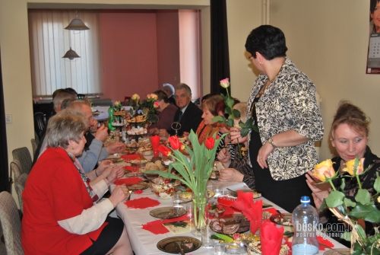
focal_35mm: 45
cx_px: 190
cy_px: 128
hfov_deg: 43.5
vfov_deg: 30.0
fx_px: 476
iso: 200
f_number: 4.2
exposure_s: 1/60
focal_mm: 30
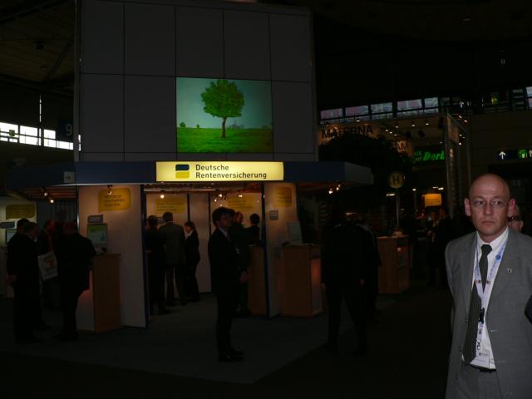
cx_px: 266
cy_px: 200
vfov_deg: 39.7
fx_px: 553
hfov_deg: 51.4
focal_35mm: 36
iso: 100
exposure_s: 1/250
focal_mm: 6
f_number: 2.8
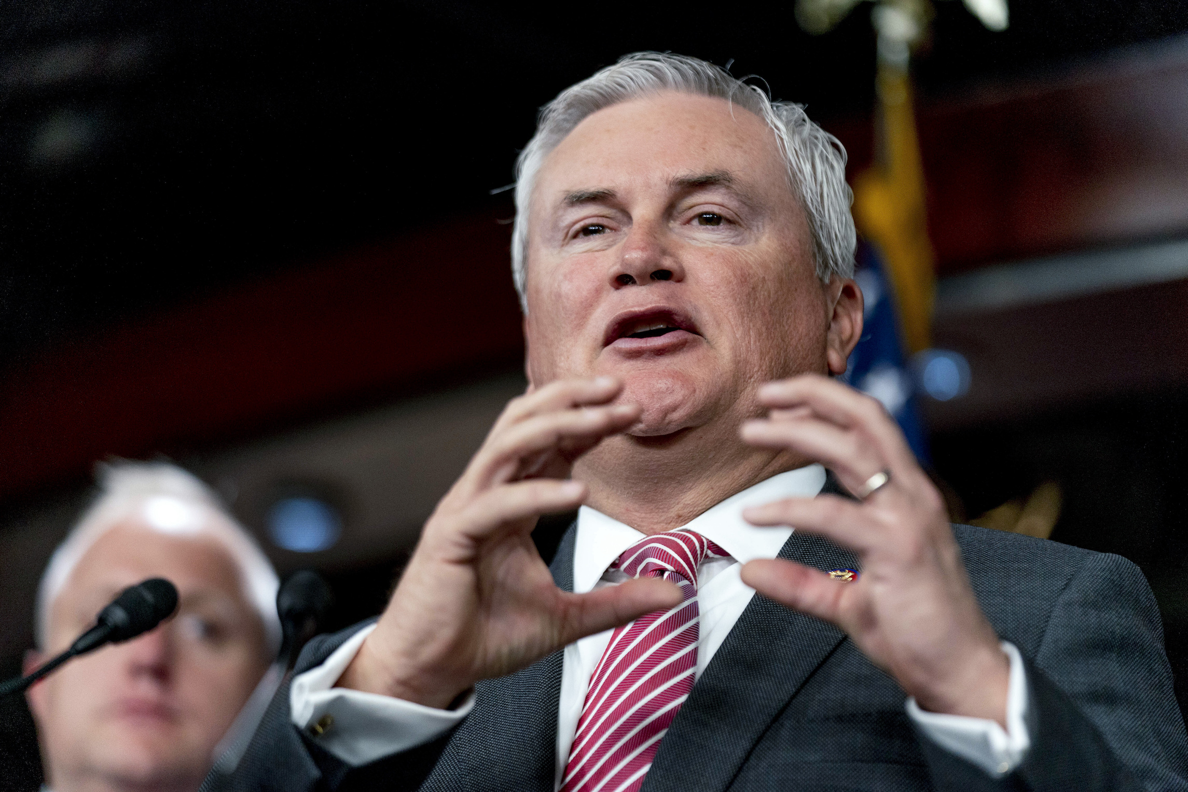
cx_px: 594
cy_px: 396
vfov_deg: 10.6
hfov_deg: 15.8
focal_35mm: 130
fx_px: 4290
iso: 4000
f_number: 2.8
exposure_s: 1/640
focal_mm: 130
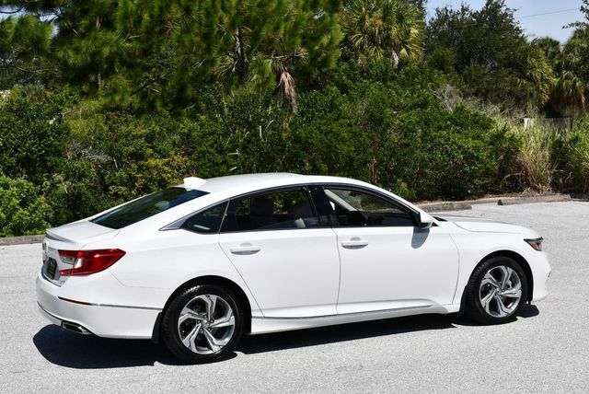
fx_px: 950
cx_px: 294
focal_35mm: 58
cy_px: 197
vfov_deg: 23.4
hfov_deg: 34.5
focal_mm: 29
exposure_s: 1/320
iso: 100
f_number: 9
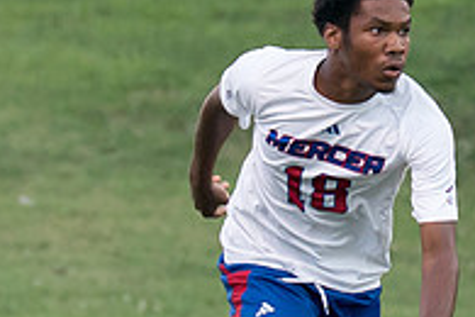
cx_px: 641
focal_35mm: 1366
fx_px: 18022
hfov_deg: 1.5
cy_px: 245
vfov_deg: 1.0
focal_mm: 200
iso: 1600
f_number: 3.5
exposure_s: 1/1250
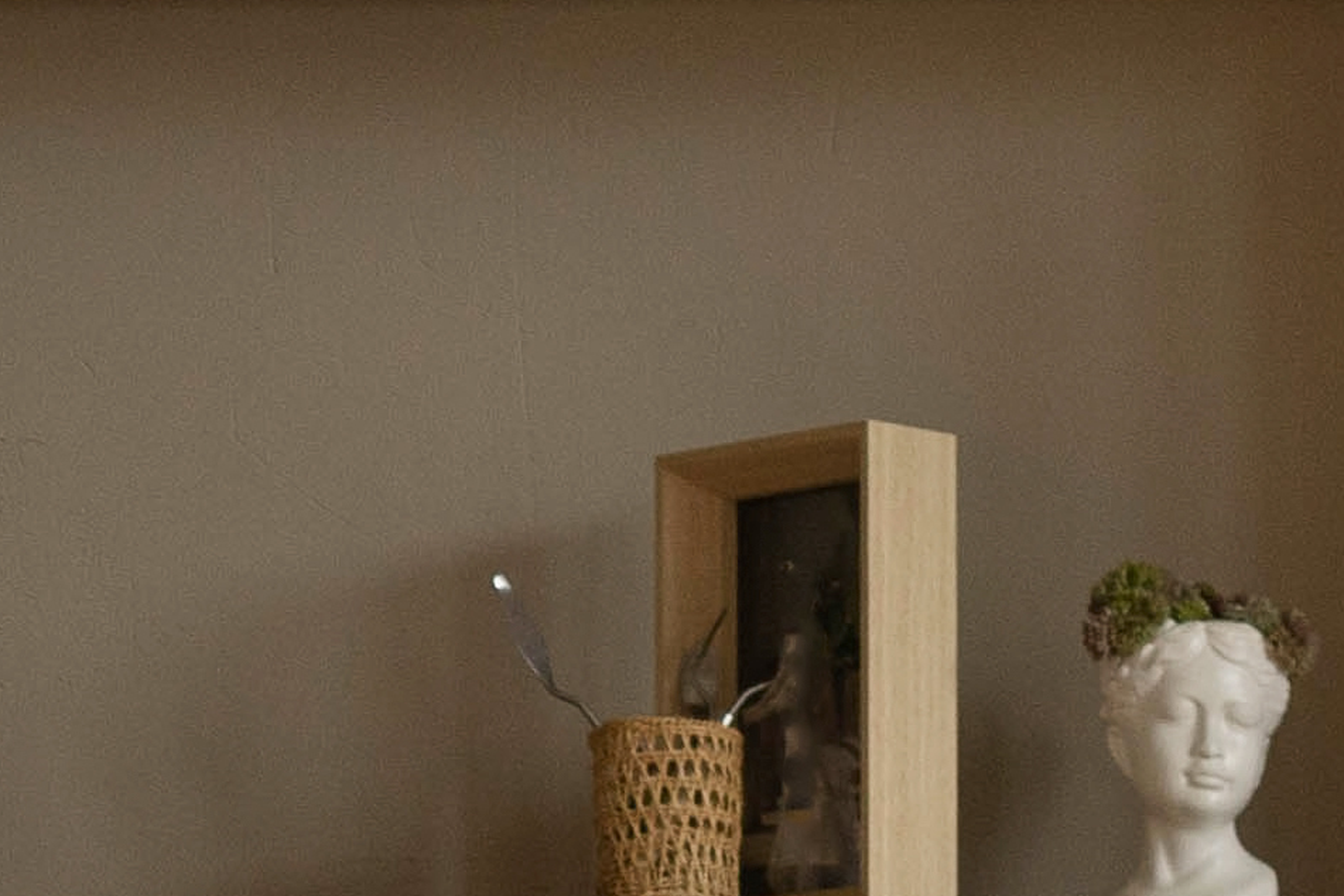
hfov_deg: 6.1
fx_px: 11535
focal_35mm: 309
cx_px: 4042
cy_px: 2735
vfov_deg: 4.3
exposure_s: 1/80
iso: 320
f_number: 4
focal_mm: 50
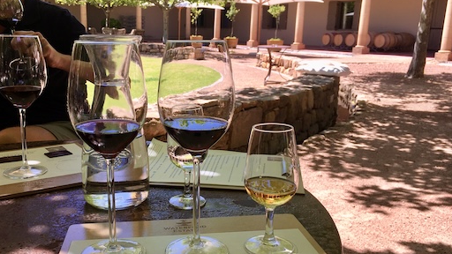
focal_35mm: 37
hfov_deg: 53.8
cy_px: 130
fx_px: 443
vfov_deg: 32.0
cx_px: 193
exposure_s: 1/516
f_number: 2.2
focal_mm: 4.15
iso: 25
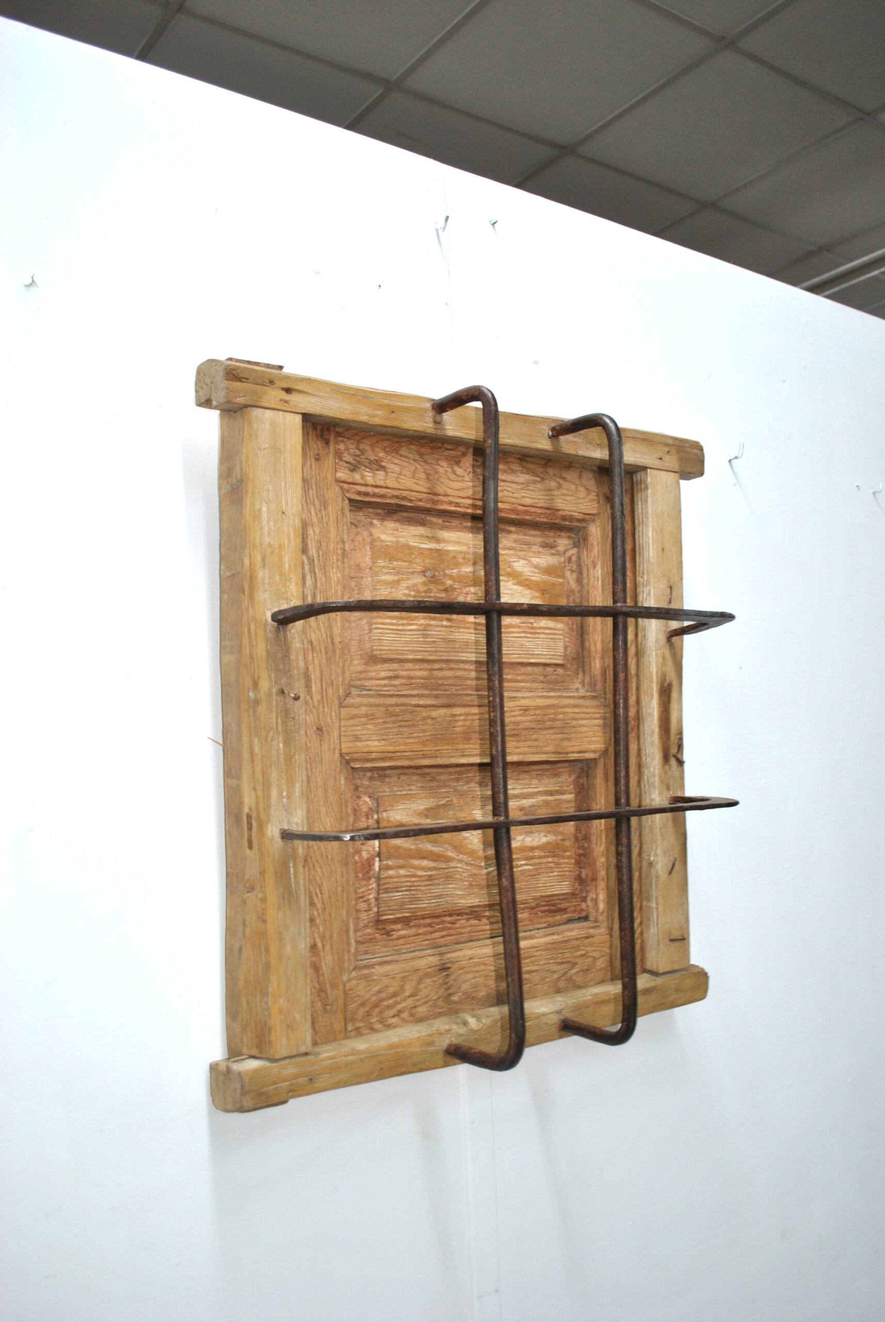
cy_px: 661
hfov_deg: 43.7
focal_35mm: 30
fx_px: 1103
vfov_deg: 61.9
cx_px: 442
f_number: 3.8
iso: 200
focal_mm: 20
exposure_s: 1/30
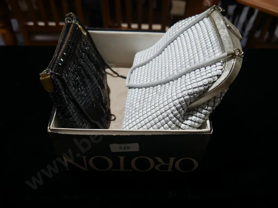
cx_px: 139
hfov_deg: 63.4
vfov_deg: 49.8
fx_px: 225
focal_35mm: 28
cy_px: 104
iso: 200
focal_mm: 14
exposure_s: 1/80
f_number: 3.5
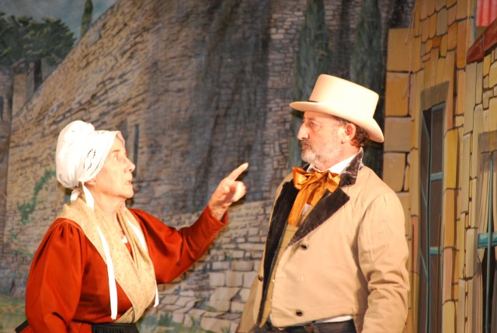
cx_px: 248
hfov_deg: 9.1
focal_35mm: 225
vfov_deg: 6.1
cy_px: 166
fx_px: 3111
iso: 900
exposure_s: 1/60
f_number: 5.3
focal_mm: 150
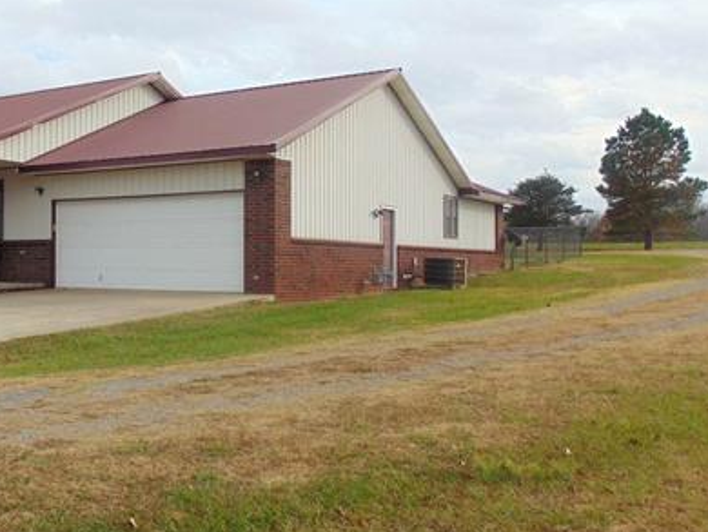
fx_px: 839
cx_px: 165
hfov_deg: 44.0
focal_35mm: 41
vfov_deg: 35.2
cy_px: 249
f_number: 7.7
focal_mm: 4.5
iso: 80
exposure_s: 1/200
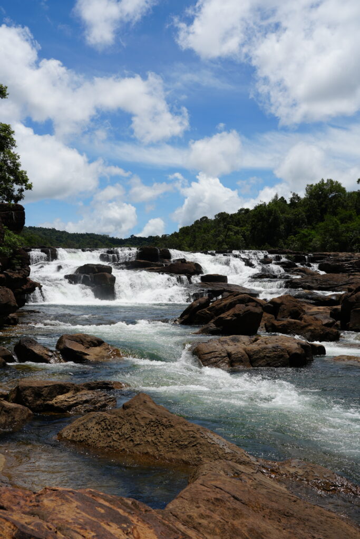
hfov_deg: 37.9
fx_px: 525
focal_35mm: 35
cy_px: 270
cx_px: 180
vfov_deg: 54.4
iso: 100
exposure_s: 1/320
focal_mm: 35
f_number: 10
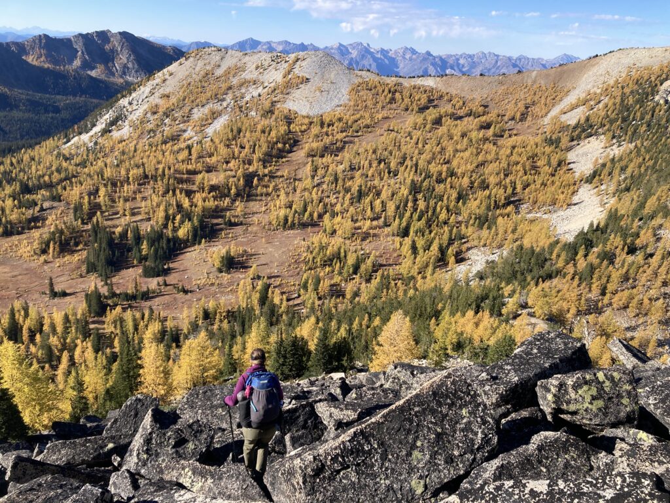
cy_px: 252
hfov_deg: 63.4
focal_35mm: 28
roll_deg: -4.1
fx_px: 542
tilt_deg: -20.2
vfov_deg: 49.7
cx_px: 335
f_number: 1.8
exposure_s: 1/952
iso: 20
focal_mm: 3.99
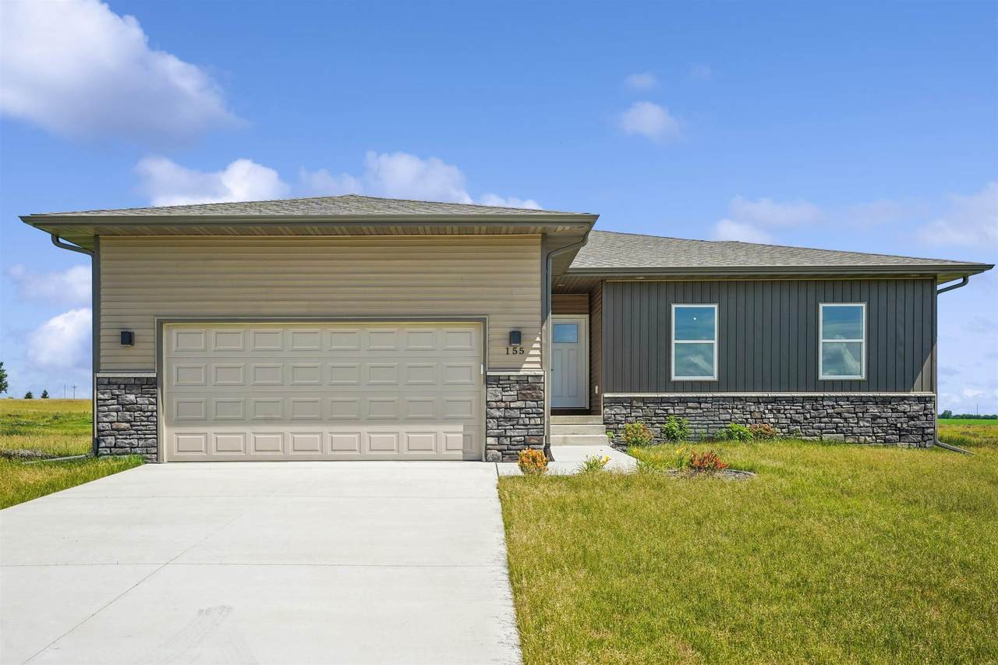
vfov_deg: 43.6
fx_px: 832
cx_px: 499
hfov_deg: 61.9
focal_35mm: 30
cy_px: 332
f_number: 8
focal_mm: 30
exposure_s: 1/1000
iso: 400
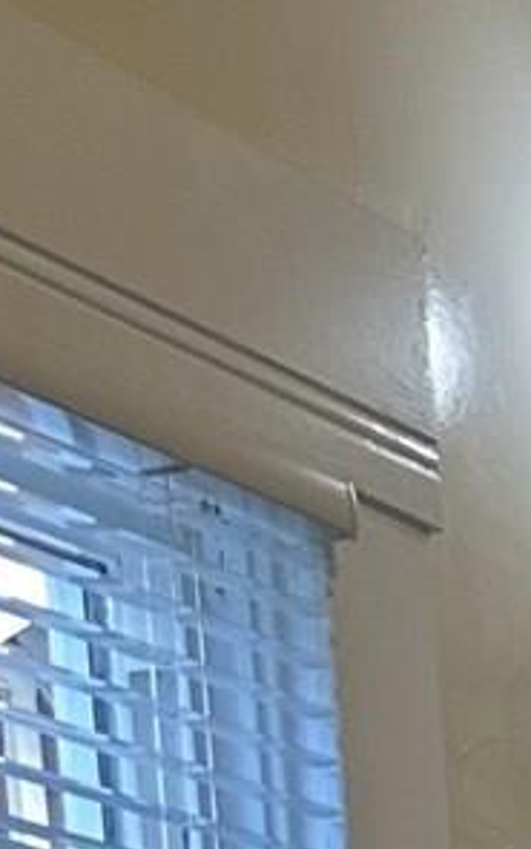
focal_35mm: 198
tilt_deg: -10.5
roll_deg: +2.5
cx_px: 1111
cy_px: 2731
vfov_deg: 8.5
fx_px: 4585
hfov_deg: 6.4
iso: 80
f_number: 1.78
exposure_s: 1/120
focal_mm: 6.86
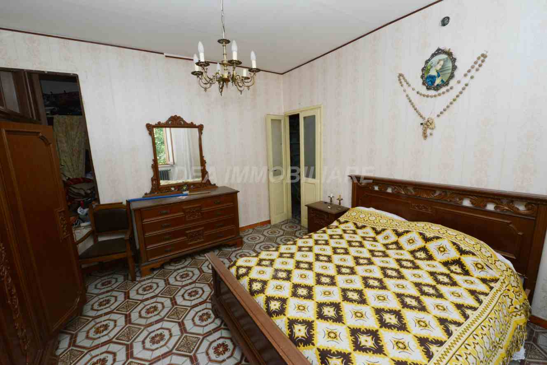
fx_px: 213
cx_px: 274
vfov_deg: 81.3
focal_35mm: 14
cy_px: 182
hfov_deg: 104.2
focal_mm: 14
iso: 3200
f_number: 22
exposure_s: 1/60
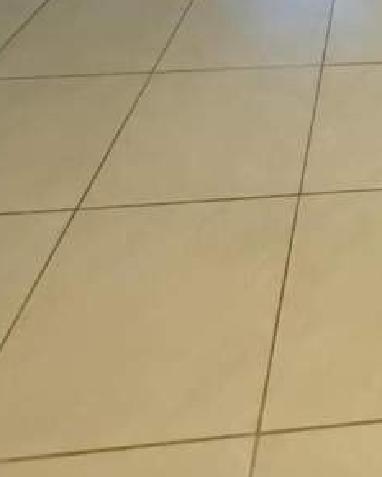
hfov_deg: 26.3
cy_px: -246
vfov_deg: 26.5
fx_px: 706
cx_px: 480
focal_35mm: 50
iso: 2500
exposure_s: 1/30
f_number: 2.2
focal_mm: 2.22
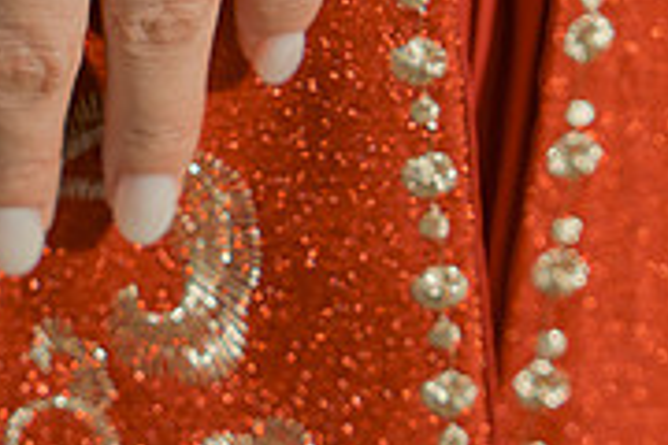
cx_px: -22
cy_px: -161
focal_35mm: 283
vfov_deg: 4.8
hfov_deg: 7.2
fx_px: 5251
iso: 160
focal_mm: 59
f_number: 3.5
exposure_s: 1/2000
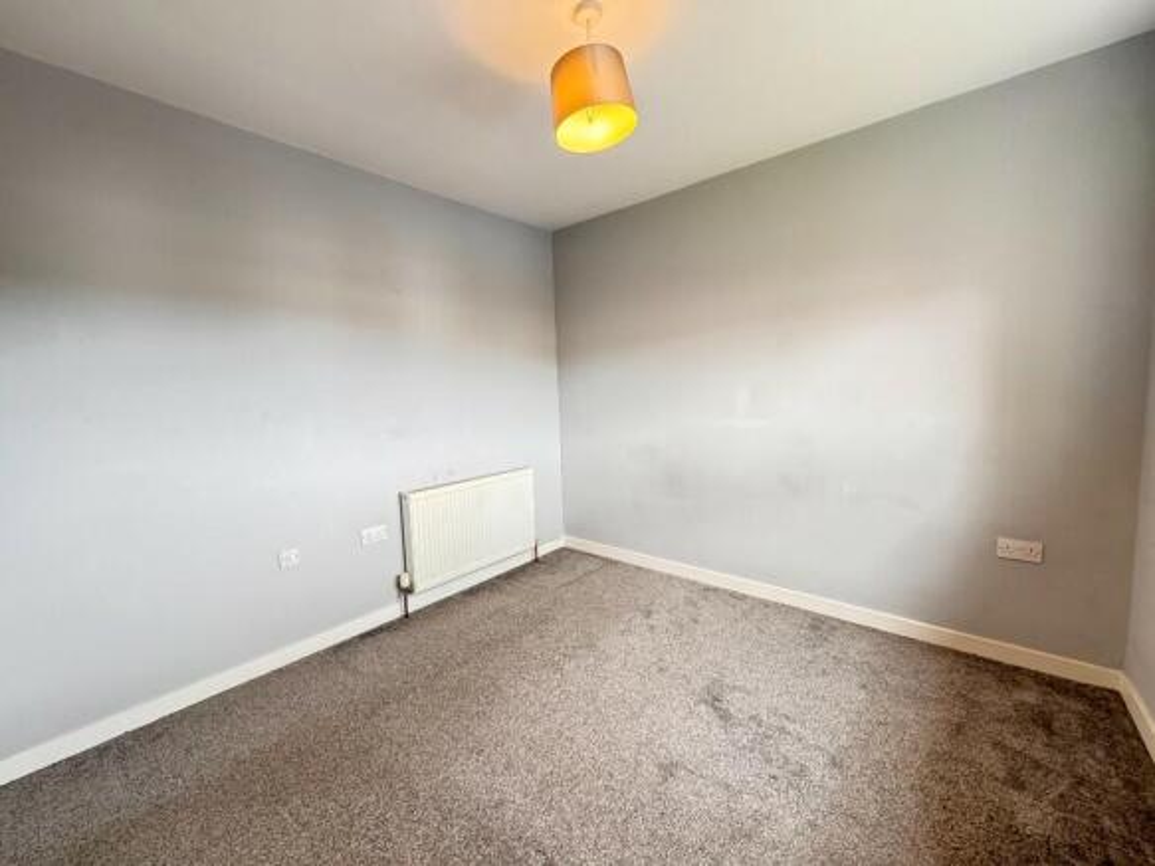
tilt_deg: -5.7
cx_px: 578
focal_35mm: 14
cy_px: 433
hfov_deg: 102.1
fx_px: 467
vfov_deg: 85.7
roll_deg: +1.9
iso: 400
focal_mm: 2.22
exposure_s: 1/60
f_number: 2.2
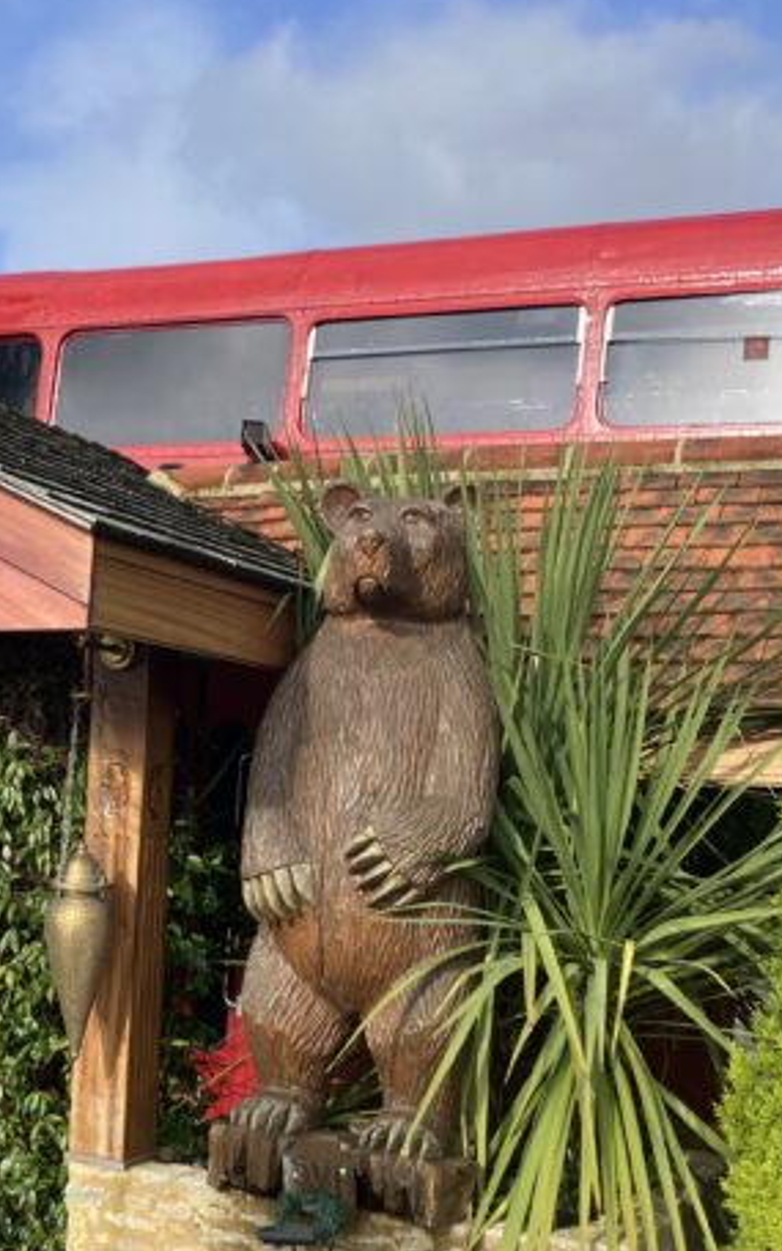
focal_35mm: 50
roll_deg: -1.7
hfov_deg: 25.4
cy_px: 771
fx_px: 1705
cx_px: 154
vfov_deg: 40.1
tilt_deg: +2.0
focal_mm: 3.99
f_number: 1.8
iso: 32
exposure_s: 1/796
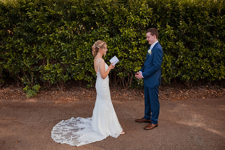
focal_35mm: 35
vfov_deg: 37.8
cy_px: 75
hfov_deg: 54.5
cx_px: 112
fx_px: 219
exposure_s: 1/1000
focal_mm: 35
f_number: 1.8
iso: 320
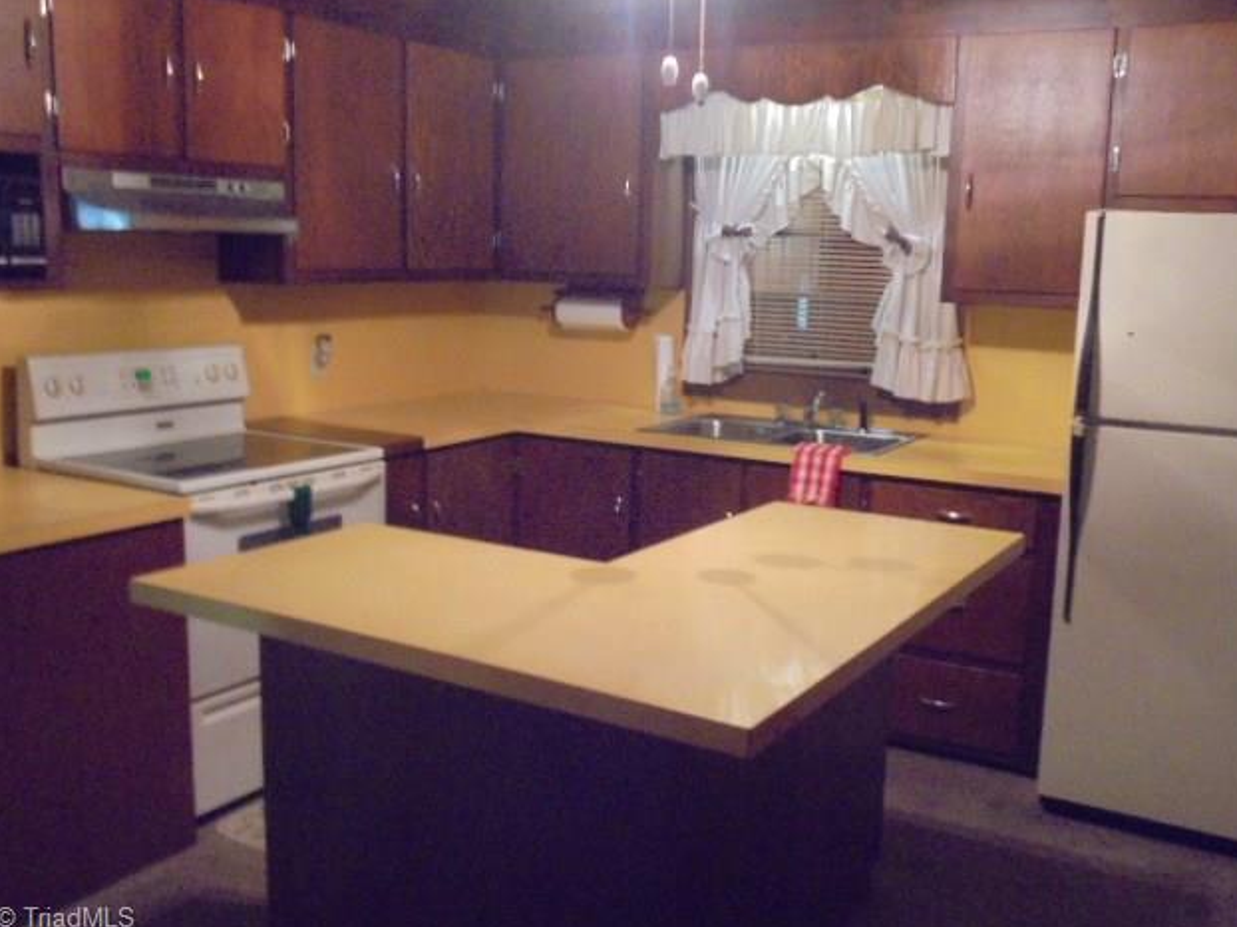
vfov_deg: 40.7
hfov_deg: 52.6
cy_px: 460
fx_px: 1250
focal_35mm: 35
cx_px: 628
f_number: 4
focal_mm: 6.1
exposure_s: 1/13
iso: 800
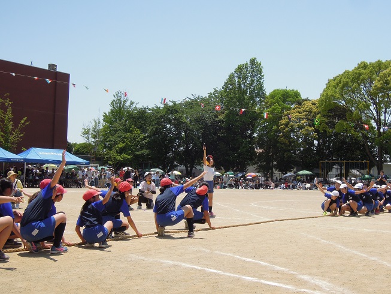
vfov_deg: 32.2
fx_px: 508
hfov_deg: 42.1
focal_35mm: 45
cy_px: 147
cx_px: 196
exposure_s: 1/1250
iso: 160
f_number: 4.5
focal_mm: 8.1
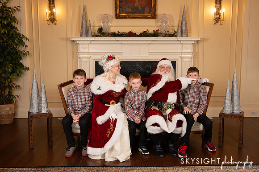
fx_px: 296
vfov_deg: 32.4
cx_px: 130
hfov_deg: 47.2
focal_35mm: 41
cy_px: 86
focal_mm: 38
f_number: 5.6
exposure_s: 1/200
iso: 1600
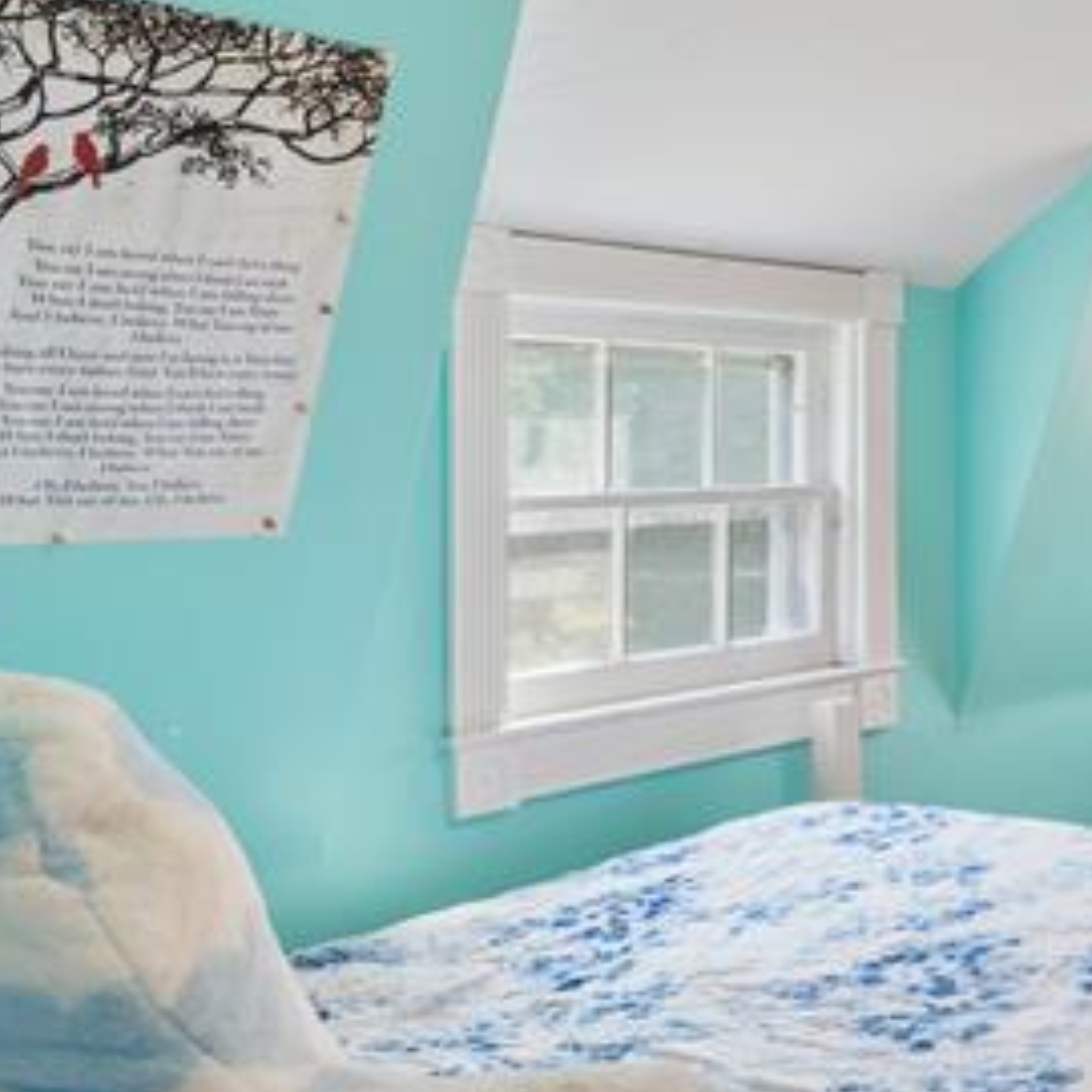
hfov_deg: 30.6
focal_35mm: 45
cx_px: 1374
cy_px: 500
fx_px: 1606
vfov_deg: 37.5
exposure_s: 1/15
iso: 800
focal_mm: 14
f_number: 8
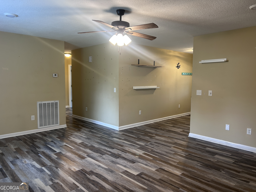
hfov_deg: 67.3
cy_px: 96
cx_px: 128
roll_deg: -0.1
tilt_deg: -4.3
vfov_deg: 53.1
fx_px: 192
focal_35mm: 26
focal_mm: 5.7
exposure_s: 1/60
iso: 125
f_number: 1.5
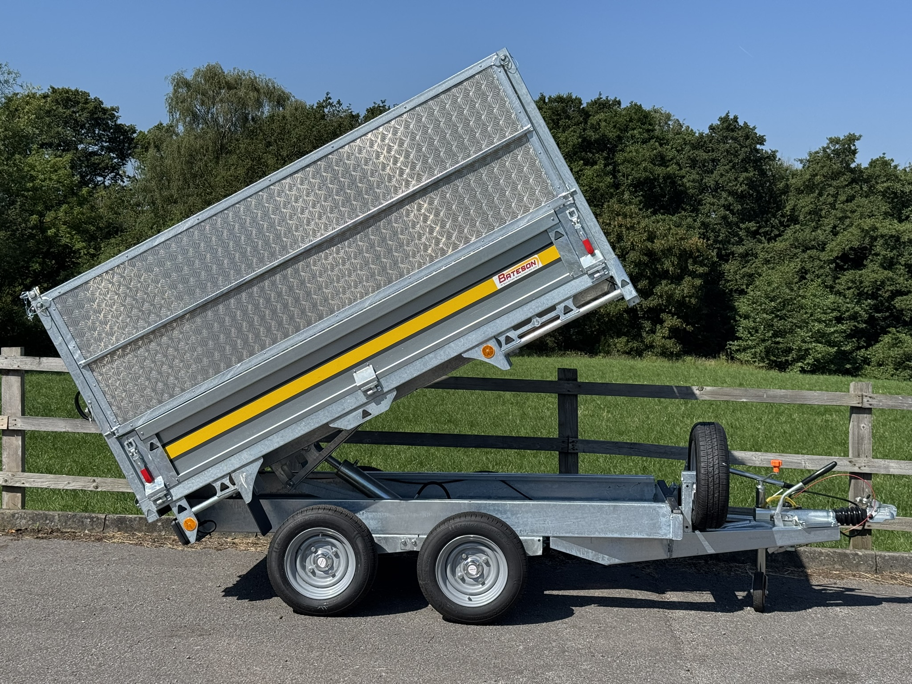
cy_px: 342
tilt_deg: -3.1
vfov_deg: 30.3
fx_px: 1265
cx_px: 456
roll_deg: -0.2
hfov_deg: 39.7
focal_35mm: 48
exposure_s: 1/5376
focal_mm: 6.76
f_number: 1.78
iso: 64
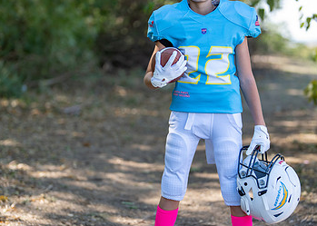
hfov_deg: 20.1
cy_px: 117
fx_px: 891
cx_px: 194
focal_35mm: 99
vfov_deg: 14.5
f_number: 1.2
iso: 100
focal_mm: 50
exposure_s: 1/1250
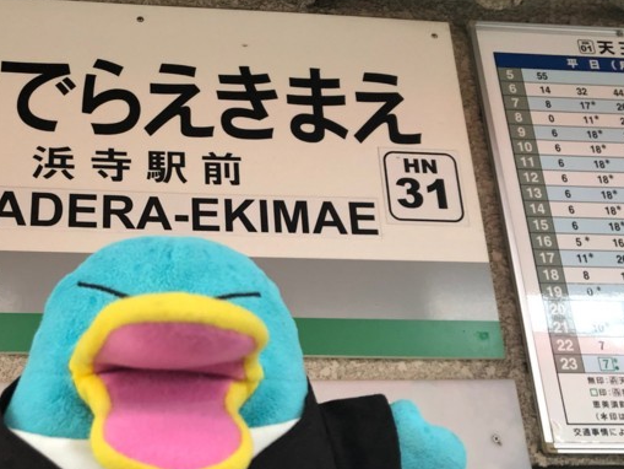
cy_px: 237
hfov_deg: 41.9
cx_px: 169
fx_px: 793
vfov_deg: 32.9
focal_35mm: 44
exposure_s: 1/15
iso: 100
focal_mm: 3.99
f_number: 1.8
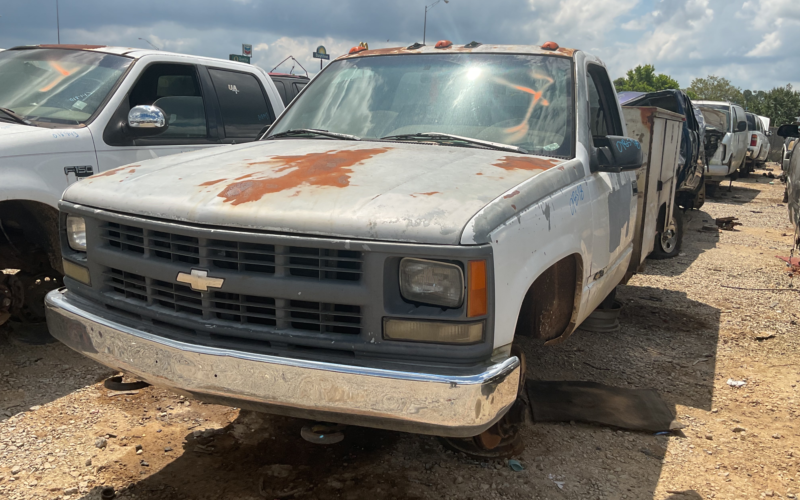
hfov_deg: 61.2
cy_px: 248
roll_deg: -3.1
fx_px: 676
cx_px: 402
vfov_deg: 40.6
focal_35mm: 31
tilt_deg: -10.6
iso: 16
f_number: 1.8
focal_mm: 3
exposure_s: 1/2667
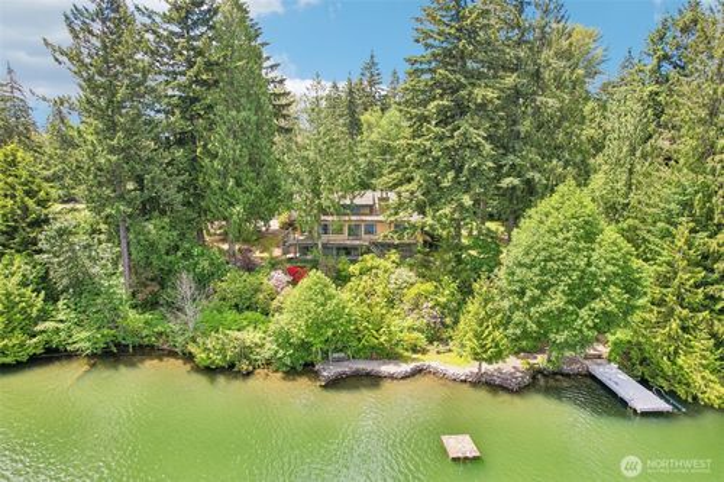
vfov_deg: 57.2
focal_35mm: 22
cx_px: 362
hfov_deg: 78.6
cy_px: 241
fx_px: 442
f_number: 2.8
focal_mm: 8.4
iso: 100
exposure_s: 1/500
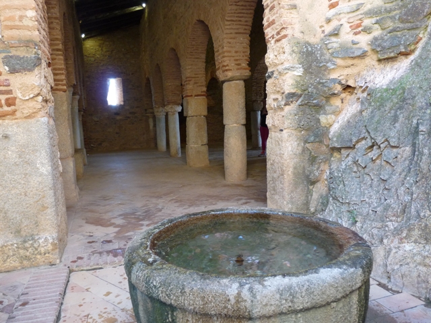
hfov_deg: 65.3
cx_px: 216
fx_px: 336
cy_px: 162
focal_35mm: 27
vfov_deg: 51.4
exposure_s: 1/30
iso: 200
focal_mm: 4.8
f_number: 2.8
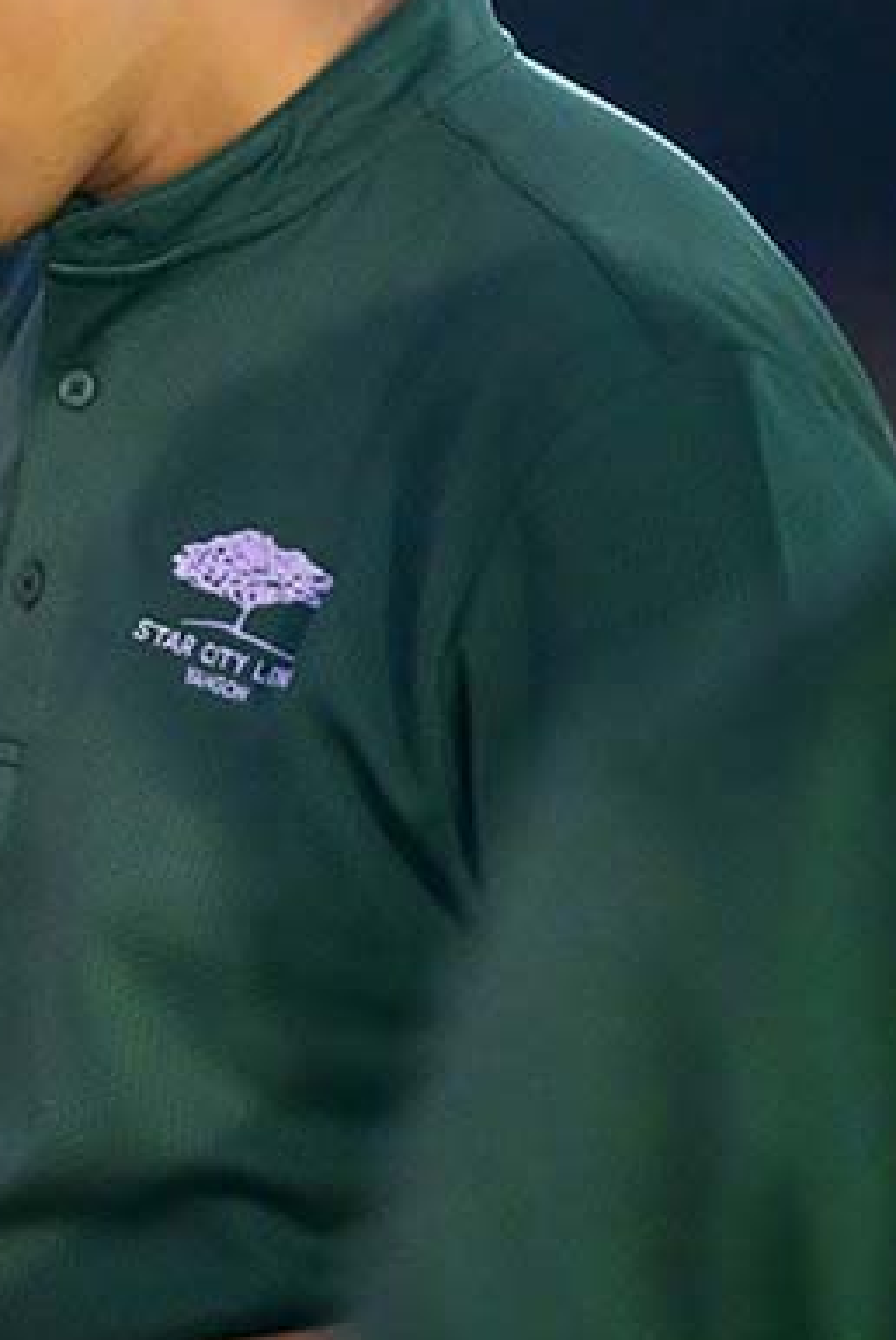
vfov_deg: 5.3
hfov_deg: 3.6
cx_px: -556
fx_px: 14347
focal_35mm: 385
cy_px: 517
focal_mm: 155
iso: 20000
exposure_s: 1/250
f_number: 2.8
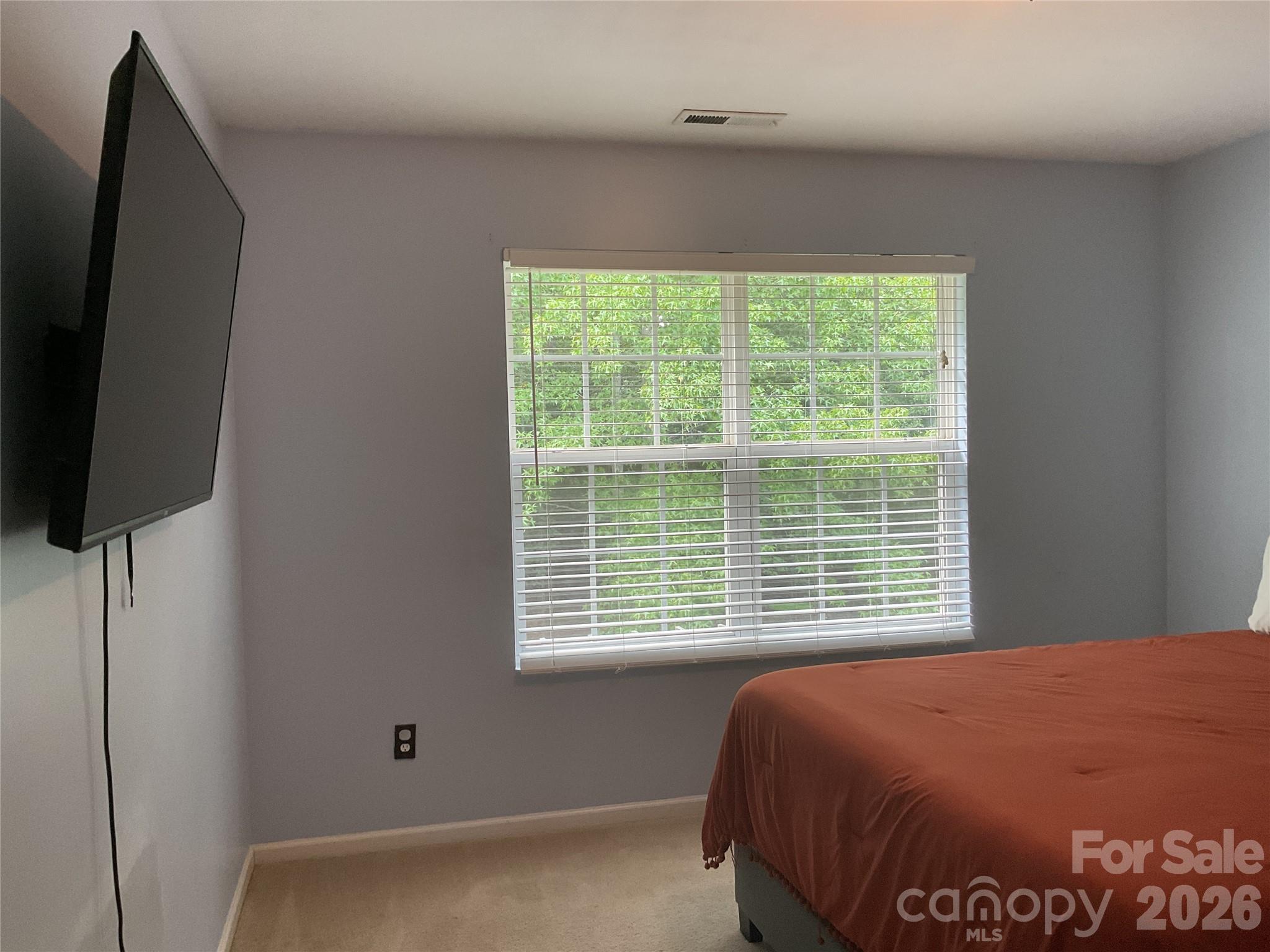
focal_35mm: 29
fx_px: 1064
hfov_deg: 61.7
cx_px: 635
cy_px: 476
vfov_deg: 48.2
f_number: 1.8
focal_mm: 3
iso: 50
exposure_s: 1/60
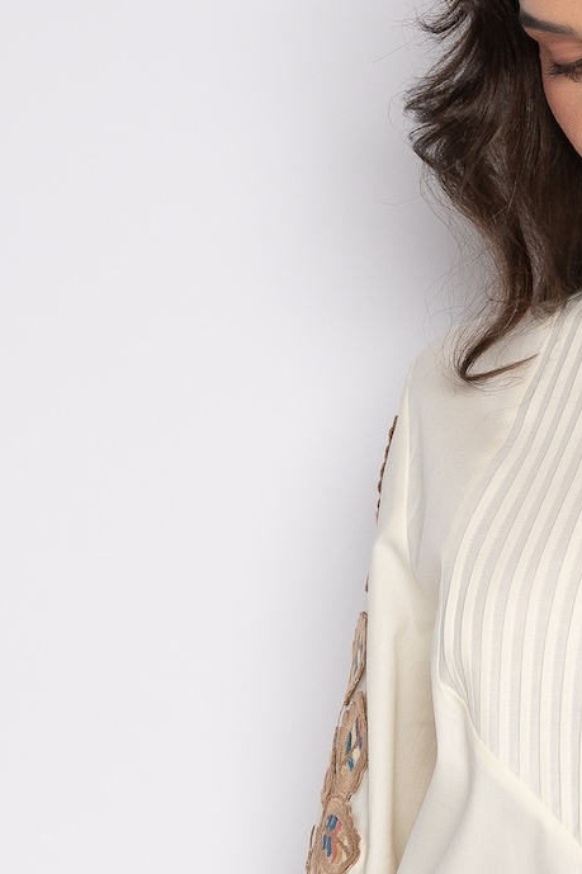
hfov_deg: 8.6
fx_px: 3809
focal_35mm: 157
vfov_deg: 12.9
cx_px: 766
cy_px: 934
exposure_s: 1/125
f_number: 8
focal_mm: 48
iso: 400
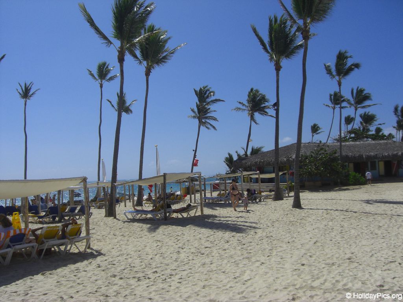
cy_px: 151
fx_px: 442
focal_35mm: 38
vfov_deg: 37.7
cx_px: 202
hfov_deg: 49.0
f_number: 8
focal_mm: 6.2
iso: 64
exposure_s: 1/400
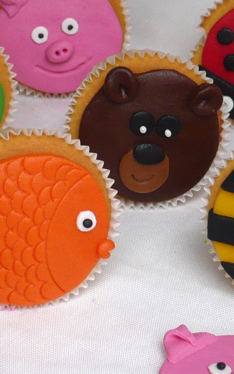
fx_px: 1408
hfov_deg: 9.5
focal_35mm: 138
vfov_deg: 15.1
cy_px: 217
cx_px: 127
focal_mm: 7.5
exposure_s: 1/50
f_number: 3.2
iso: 100
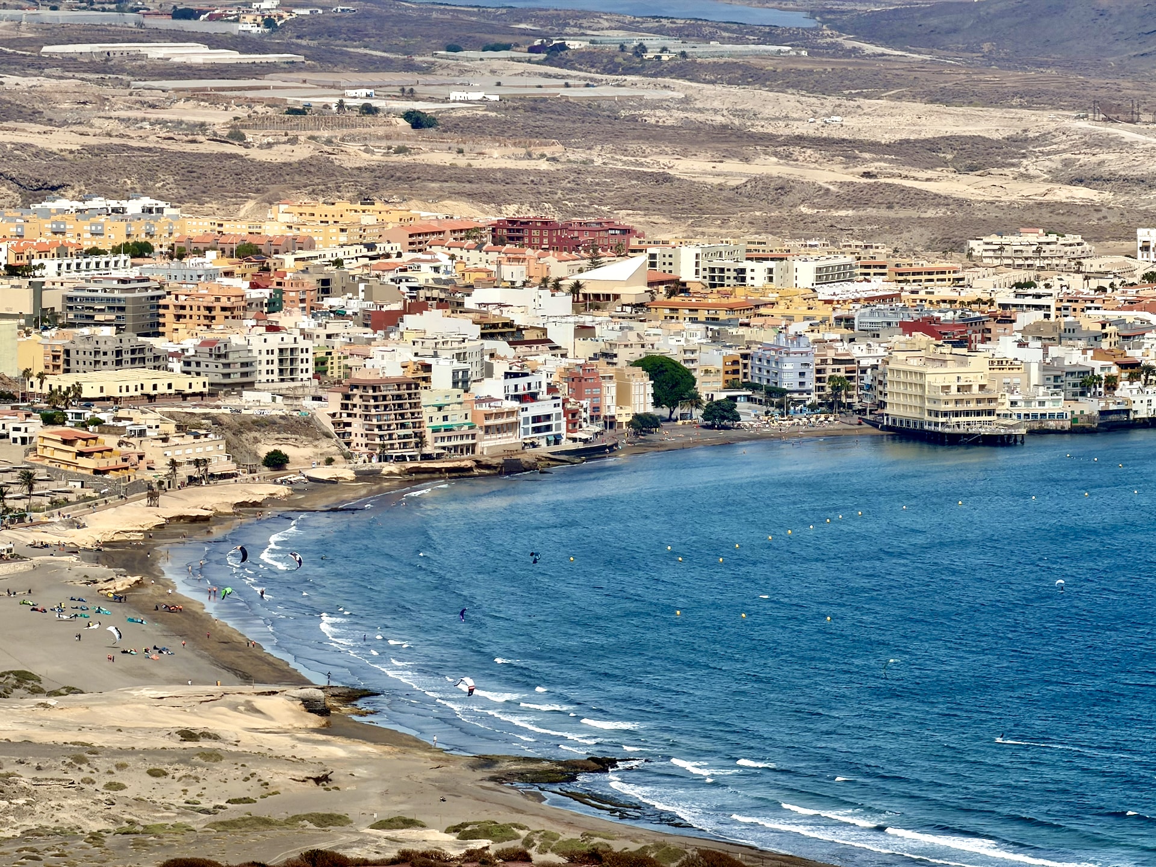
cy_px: 434
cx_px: 578
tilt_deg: -5.5
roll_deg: -0.3
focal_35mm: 200
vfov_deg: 7.4
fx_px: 6679
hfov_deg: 9.9
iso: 20
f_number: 2.8
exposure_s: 1/639
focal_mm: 16.89
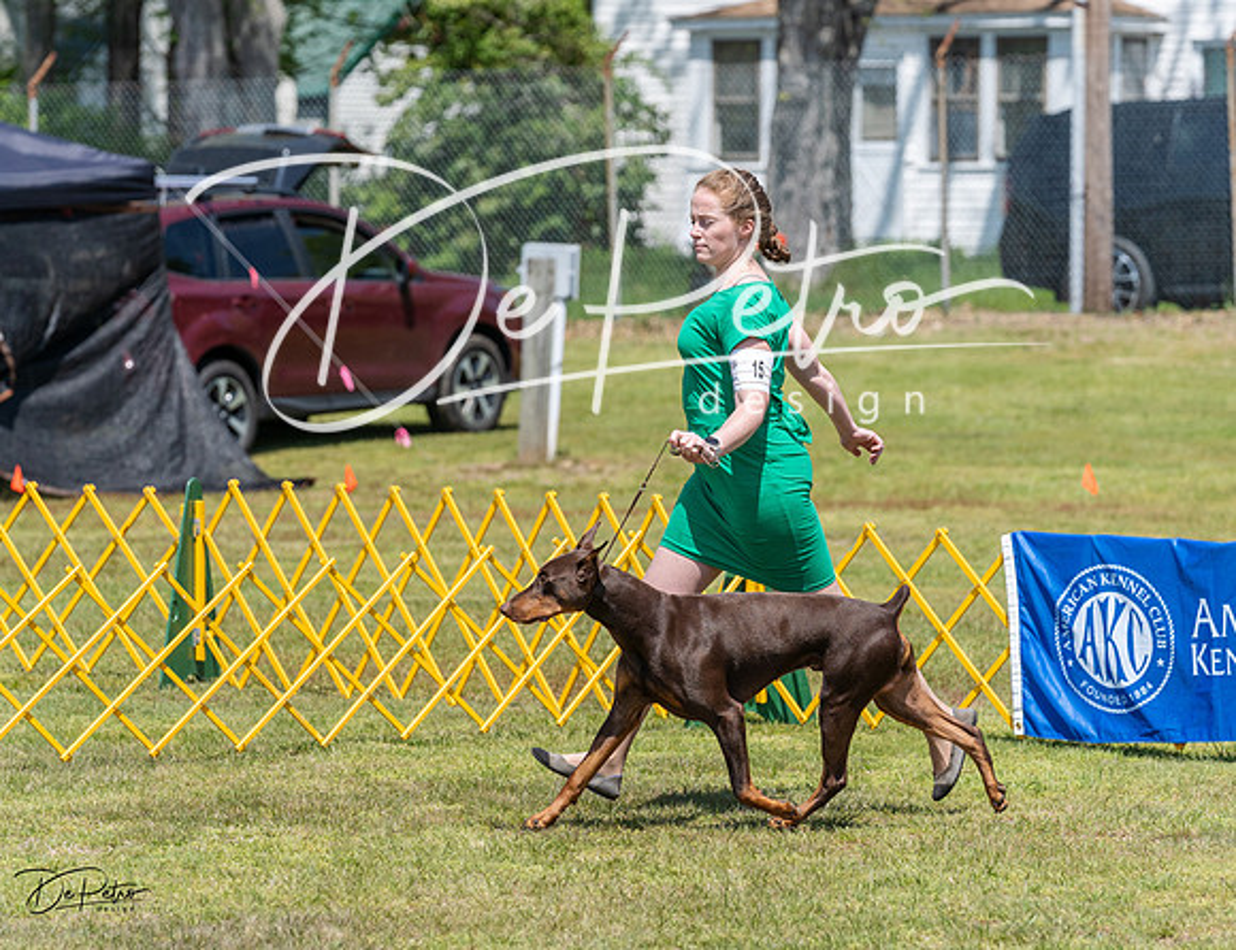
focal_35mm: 208
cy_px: 404
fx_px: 7512
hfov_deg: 9.4
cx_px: 635
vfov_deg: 7.2
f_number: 5
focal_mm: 165
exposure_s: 1/2000
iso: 640
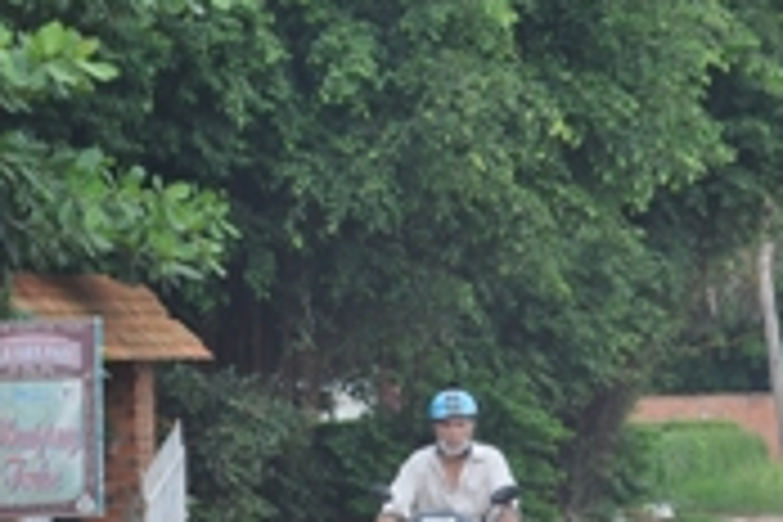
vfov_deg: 6.4
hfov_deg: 9.7
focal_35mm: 212
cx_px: 518
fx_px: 4617
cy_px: 567
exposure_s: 1/100
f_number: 10
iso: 200
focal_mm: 55
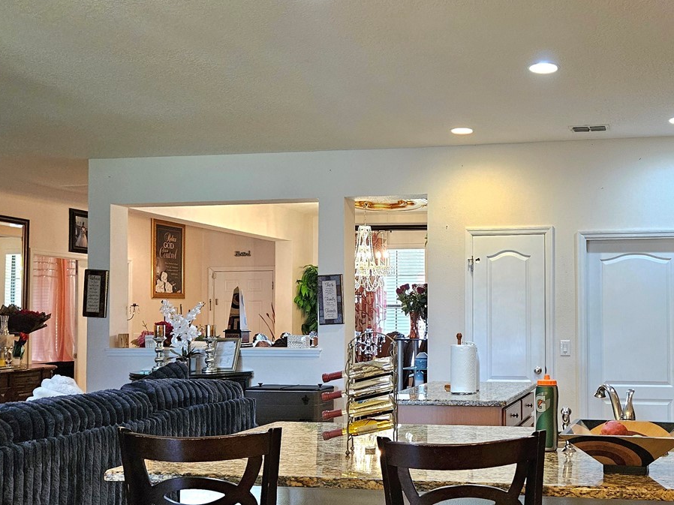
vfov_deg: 35.0
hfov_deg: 44.3
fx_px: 798
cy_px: 300
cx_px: 506
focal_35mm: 41
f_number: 1.8
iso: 640
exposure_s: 1/120
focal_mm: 5.4
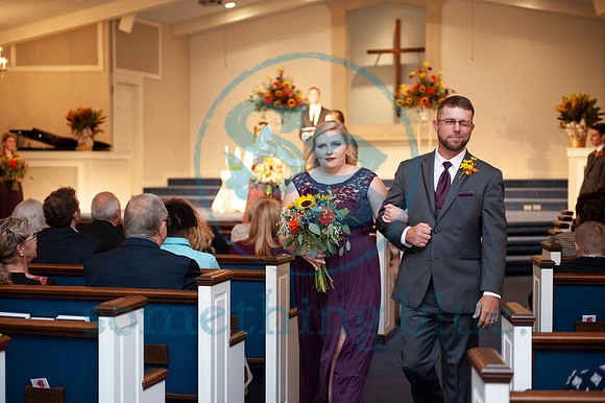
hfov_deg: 32.4
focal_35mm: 62
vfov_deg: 21.9
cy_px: 202
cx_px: 302
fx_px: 1041
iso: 1600
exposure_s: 1/200
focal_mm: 62
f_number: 2.8
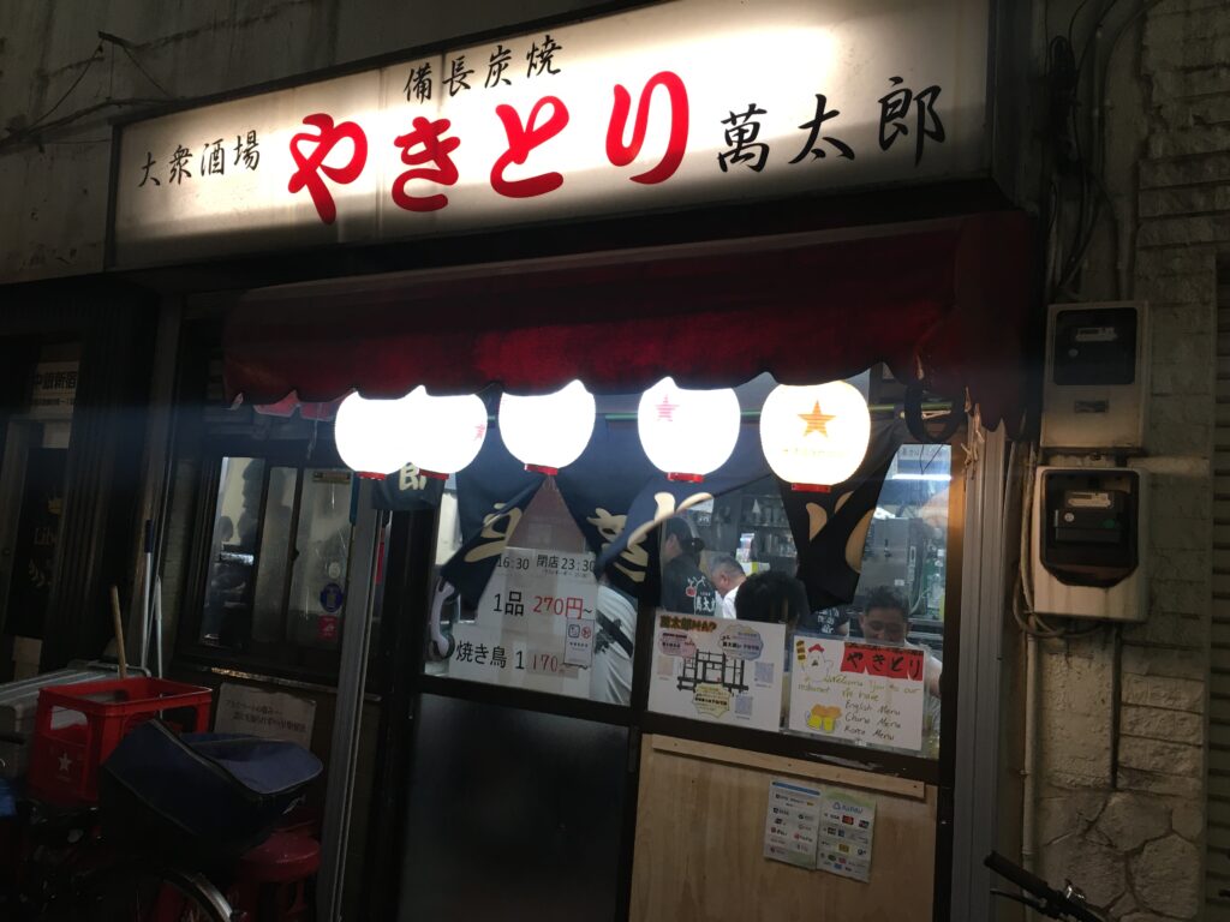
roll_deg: -5.4
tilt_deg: +6.0
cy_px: 461
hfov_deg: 61.7
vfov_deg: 48.2
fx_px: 1030
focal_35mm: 29
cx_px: 615
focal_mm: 4.15
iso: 80
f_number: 2.2
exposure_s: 1/30
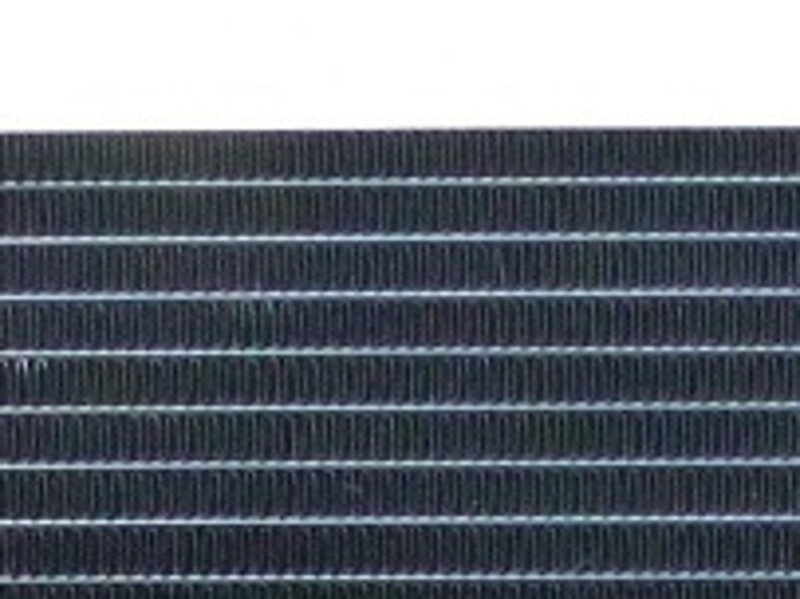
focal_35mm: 148
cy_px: 1204
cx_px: 1553
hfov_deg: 12.0
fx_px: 3418
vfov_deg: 9.4
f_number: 3.3
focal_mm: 4.3
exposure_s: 1/250
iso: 1000
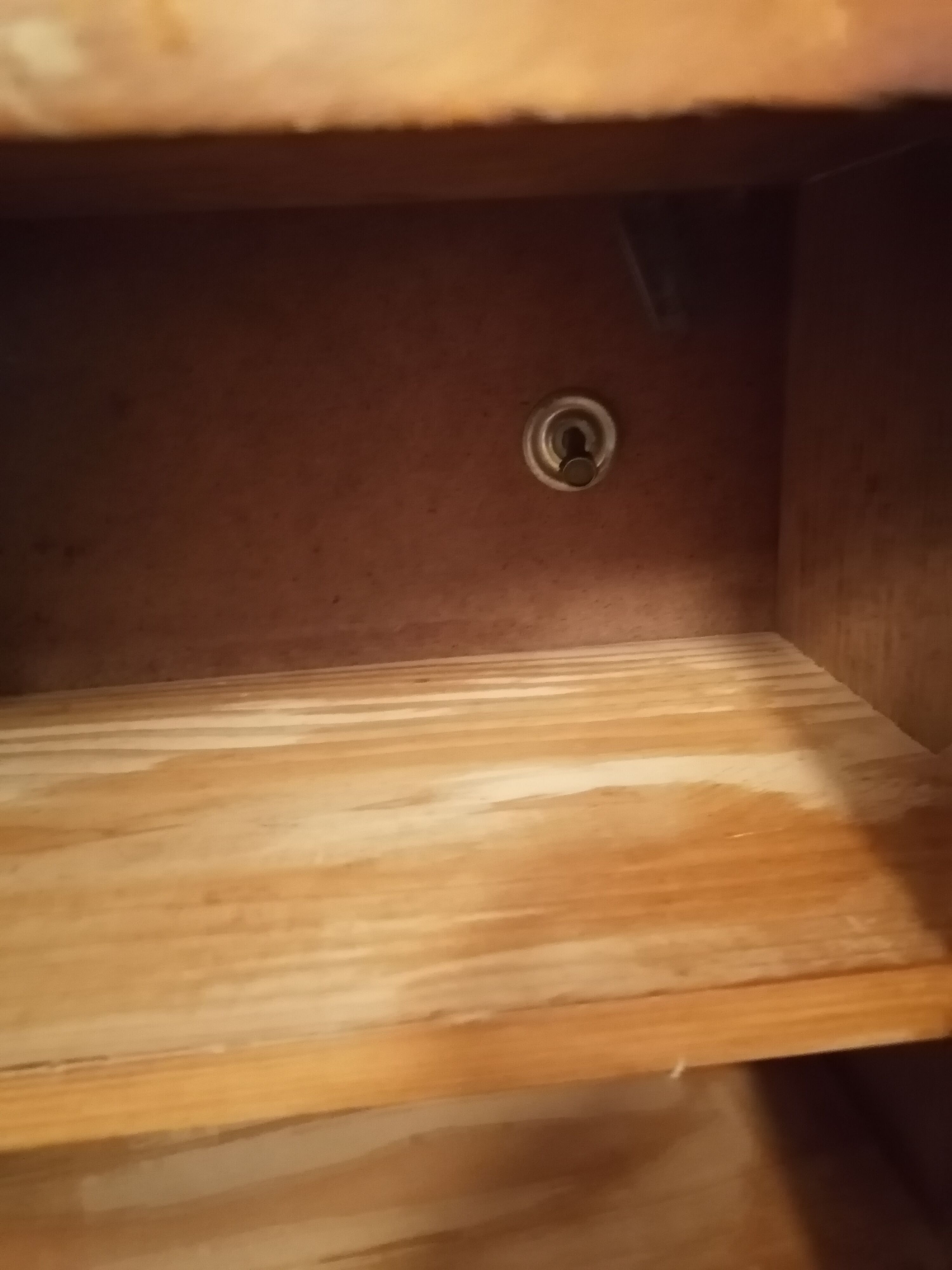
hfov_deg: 51.4
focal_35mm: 27
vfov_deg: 65.3
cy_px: 635
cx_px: 476
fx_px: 990
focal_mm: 5.3
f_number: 1.8
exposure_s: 1/14.3
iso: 3200
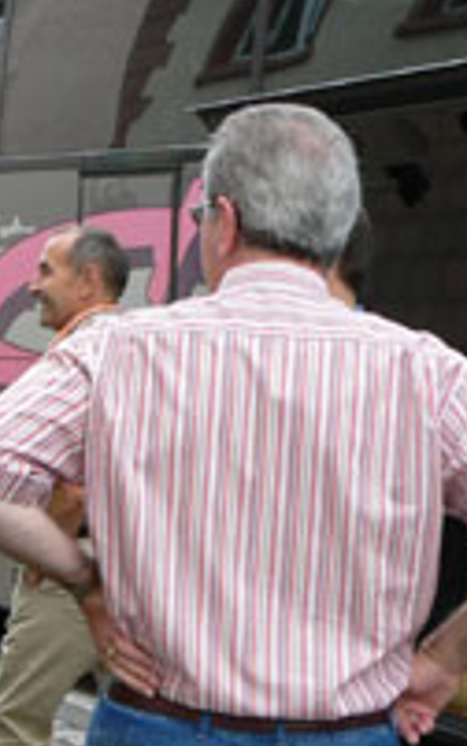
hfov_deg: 13.1
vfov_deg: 21.5
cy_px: 607
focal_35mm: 95
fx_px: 1930
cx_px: -211
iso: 80
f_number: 4
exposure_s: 1/80
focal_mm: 6
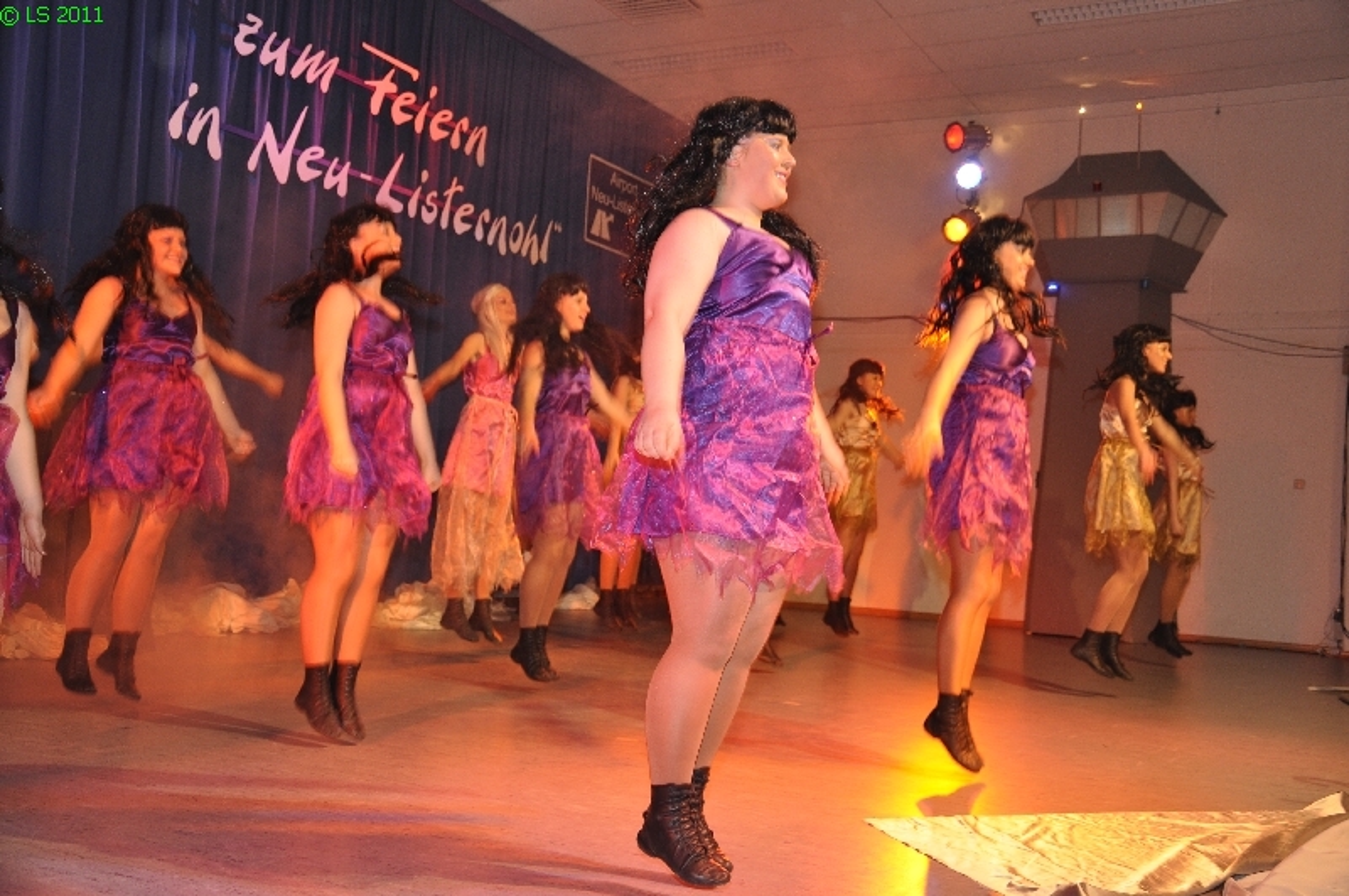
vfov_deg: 35.4
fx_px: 1403
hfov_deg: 51.3
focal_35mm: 38
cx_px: 674
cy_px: 448
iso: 400
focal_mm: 25
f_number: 5
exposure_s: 1/60
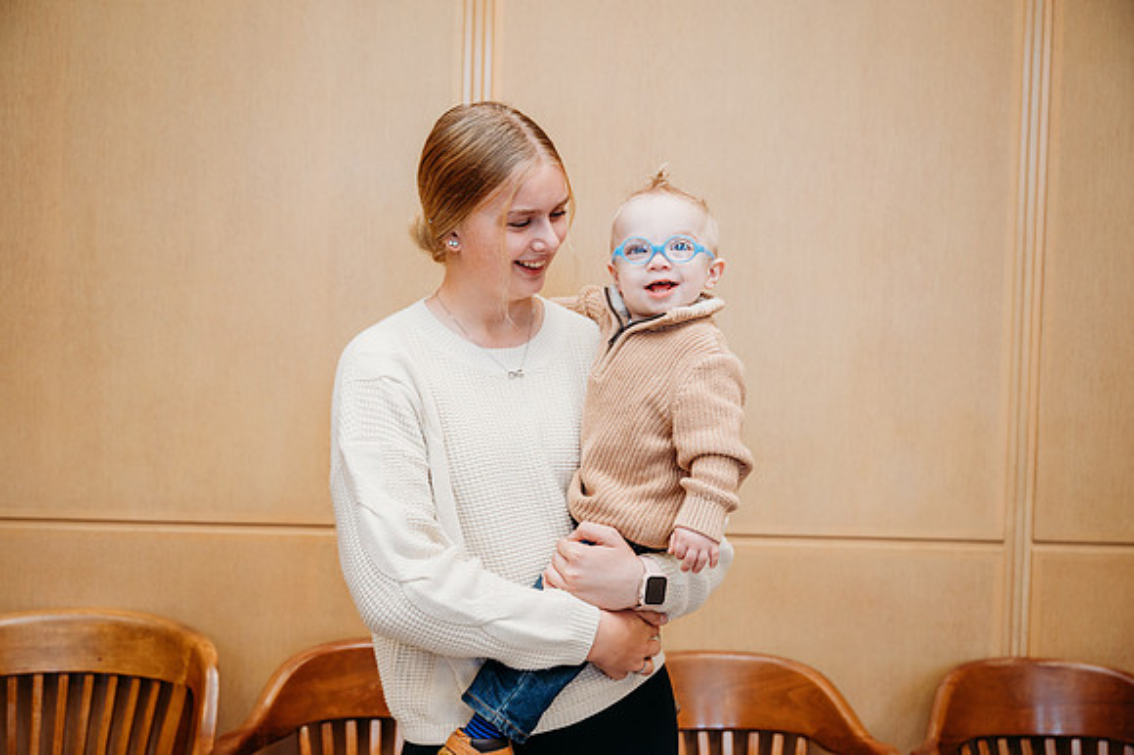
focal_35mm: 49
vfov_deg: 27.5
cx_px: 567
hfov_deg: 40.4
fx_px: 1543
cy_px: 378
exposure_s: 1/200
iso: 640
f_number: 3.5
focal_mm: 49
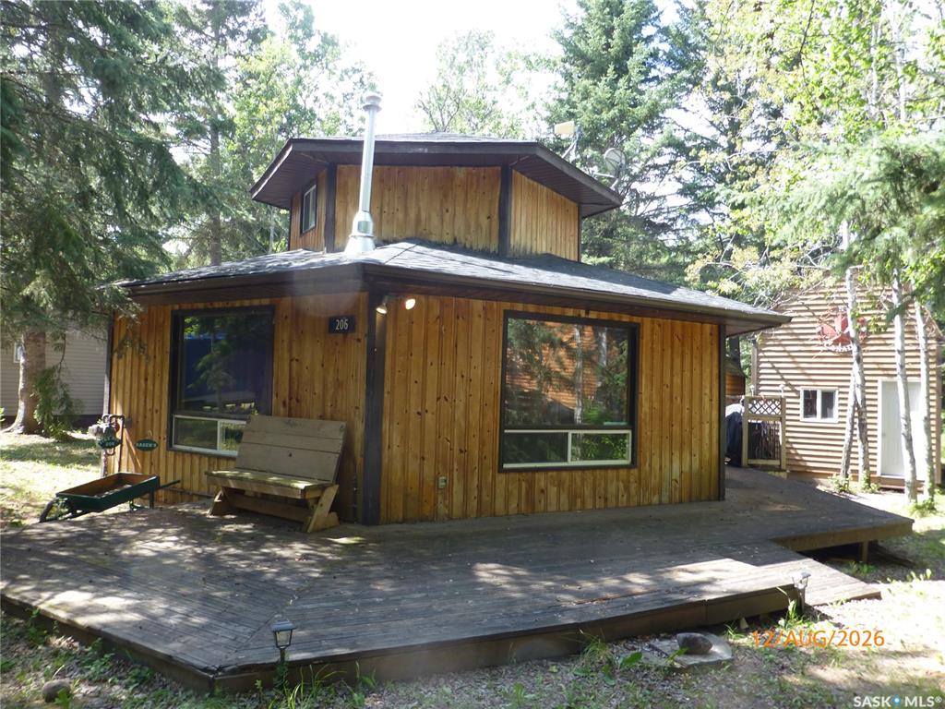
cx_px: 472
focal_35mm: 24
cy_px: 354
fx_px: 655
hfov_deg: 71.6
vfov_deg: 56.8
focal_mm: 4.3
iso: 100
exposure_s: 1/100
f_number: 3.3
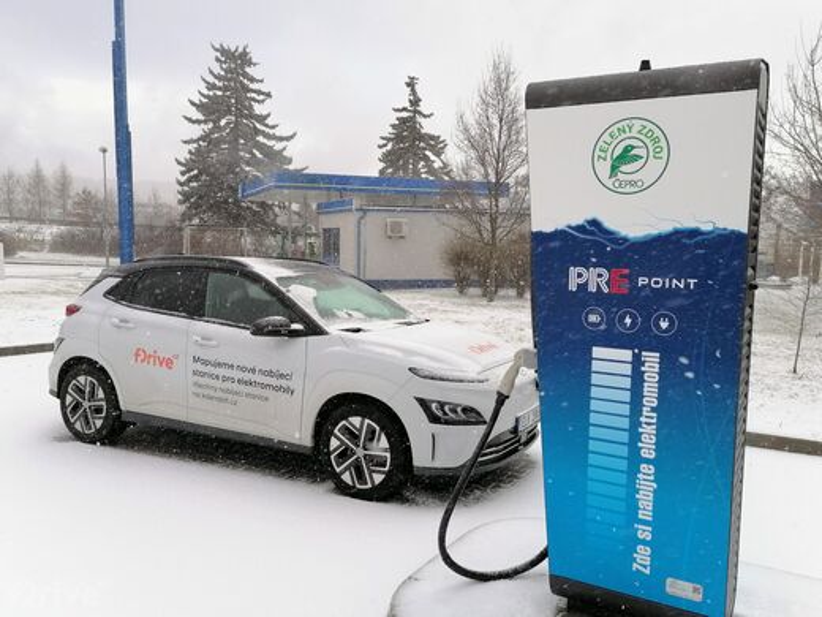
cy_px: 308
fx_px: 712
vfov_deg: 46.8
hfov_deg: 60.0
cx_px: 411
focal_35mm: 30
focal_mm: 5.3
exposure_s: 1/431
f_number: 1.8
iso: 50
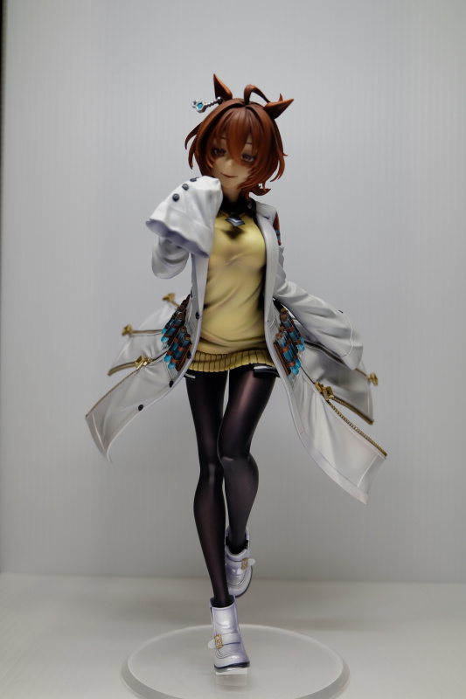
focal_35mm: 38
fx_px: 738
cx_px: 233
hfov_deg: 35.0
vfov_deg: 50.7
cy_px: 350
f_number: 4.5
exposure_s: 1/125
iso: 320
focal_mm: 25.6
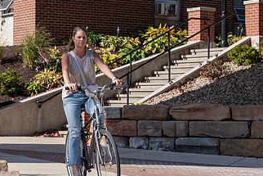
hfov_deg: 16.2
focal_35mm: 126
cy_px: 72
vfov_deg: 10.9
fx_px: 921
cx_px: 57
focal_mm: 70
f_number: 5.6
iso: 160
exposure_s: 1/640
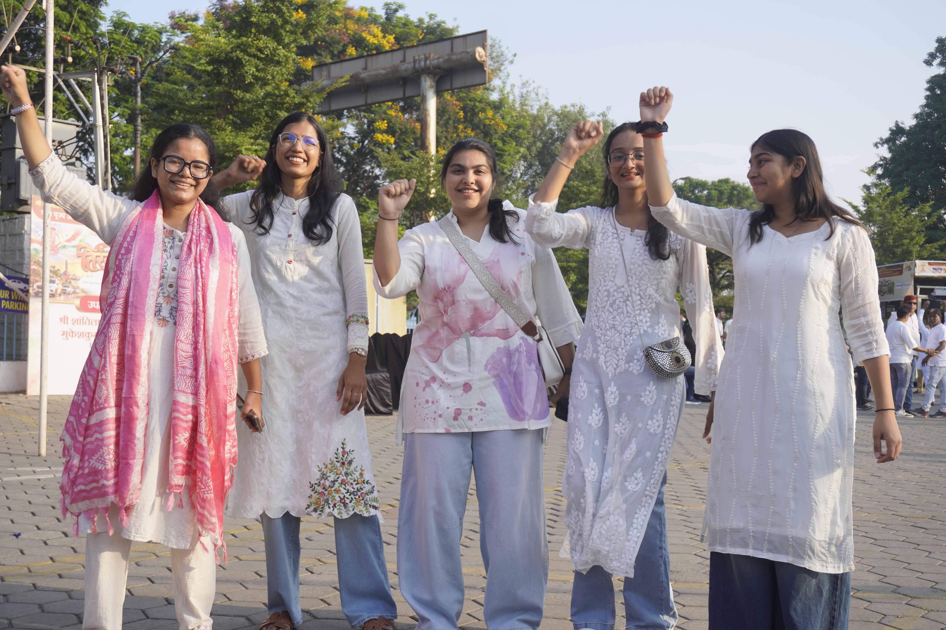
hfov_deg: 46.9
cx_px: 468
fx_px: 1091
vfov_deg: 32.2
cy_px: 310
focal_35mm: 42
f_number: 4.5
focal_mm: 27
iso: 100
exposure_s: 1/250
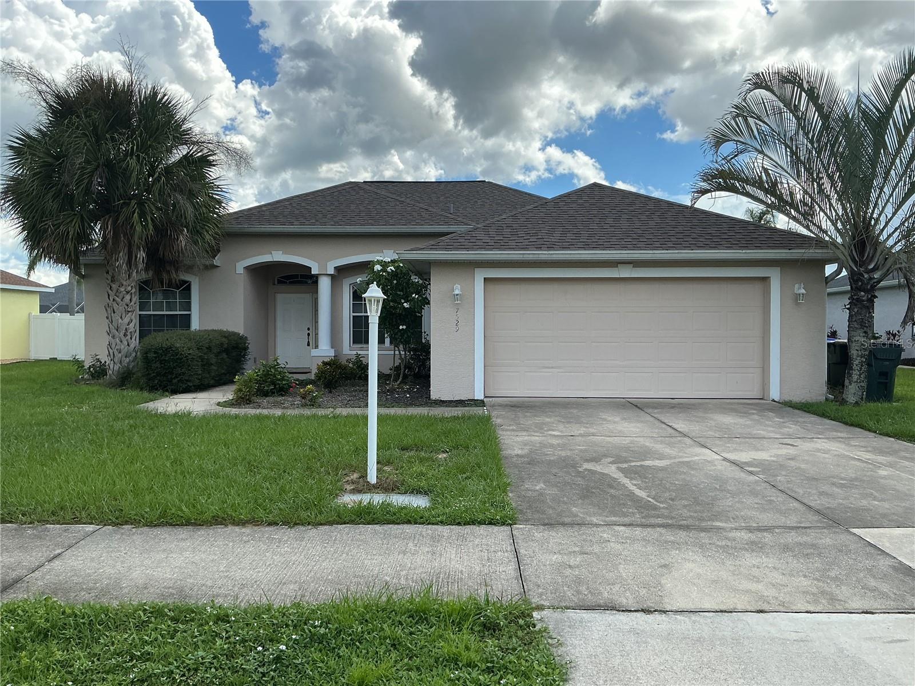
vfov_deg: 48.2
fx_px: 767
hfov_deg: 61.7
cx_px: 458
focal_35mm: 29
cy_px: 343
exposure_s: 1/1490
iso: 25
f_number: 1.8
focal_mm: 3
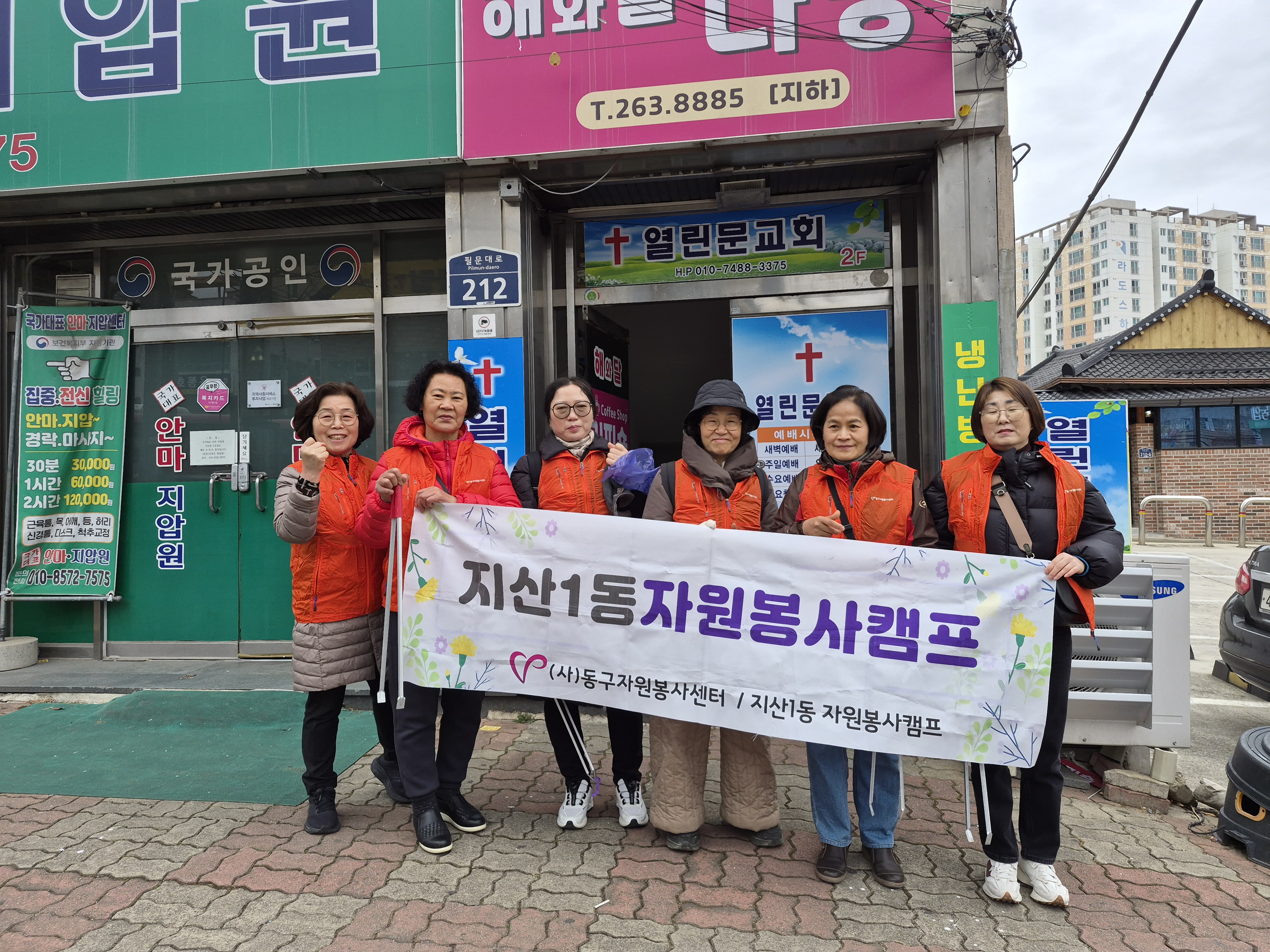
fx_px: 844
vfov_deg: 58.9
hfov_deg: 73.9
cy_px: 476
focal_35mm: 23
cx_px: 635
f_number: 1.8
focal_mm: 5.4
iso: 80
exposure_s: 1/546
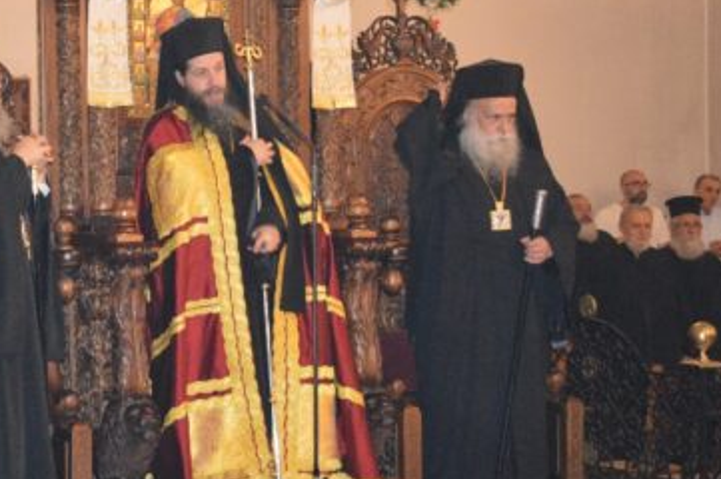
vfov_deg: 16.2
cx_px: 14
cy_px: 250
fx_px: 1682
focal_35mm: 84
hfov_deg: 23.3
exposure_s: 1/60
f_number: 4
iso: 3200
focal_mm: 27
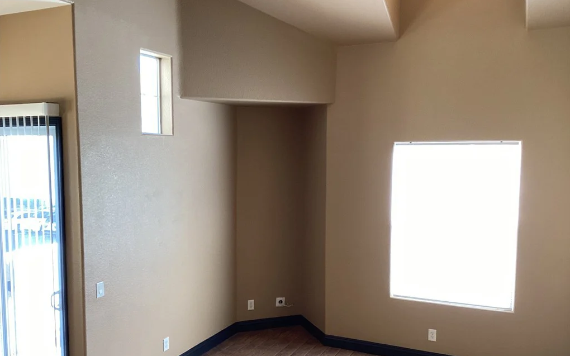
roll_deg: -0.5
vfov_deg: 38.2
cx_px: 285
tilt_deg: -5.3
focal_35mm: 33
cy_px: 203
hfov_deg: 58.2
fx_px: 513
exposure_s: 1/60
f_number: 2.4
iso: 64
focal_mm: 3.3
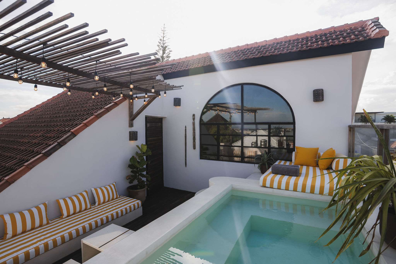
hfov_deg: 91.9
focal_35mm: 17
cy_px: 132
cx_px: 198
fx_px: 192
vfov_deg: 69.1
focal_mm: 17
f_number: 4
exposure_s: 1/500
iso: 100
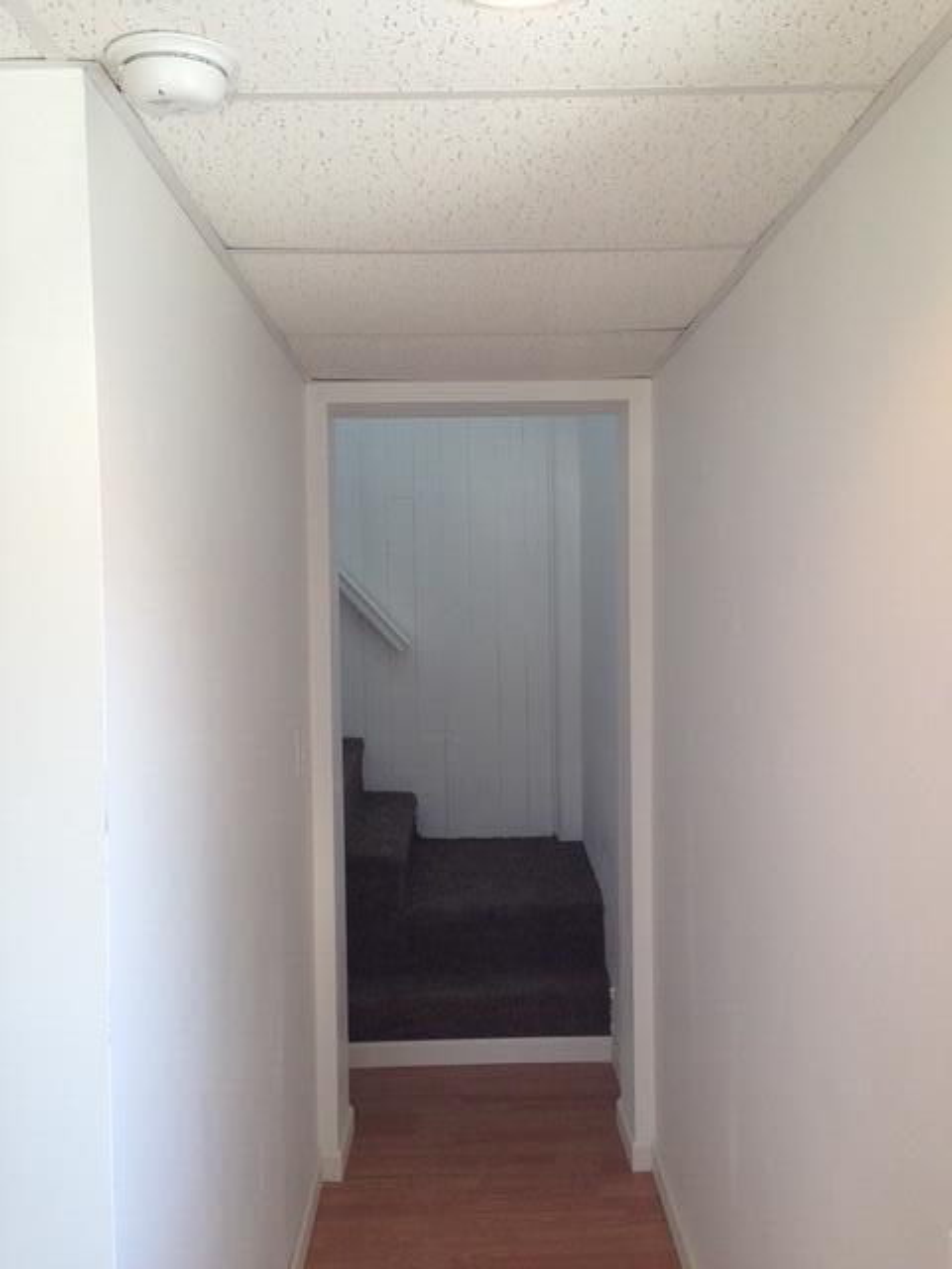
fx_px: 1210
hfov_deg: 42.9
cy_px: 634
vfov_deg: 55.4
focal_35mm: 33
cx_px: 476
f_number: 2.4
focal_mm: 4.12
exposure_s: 1/120
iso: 80
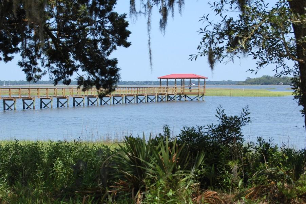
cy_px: 102
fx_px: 701
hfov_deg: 24.6
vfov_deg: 16.5
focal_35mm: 82
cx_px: 153
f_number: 10
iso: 200
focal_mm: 55
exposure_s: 1/250
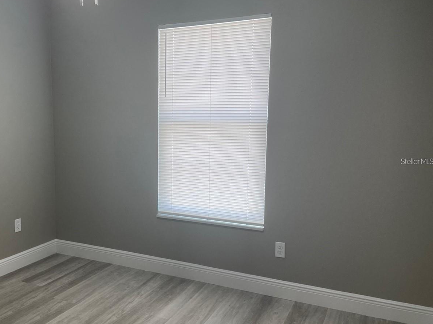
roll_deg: +0.8
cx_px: 144
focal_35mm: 35
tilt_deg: -6.1
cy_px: 161
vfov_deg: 40.7
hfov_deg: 51.6
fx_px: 438
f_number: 1.6
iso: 64
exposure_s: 1/120
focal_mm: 4.2
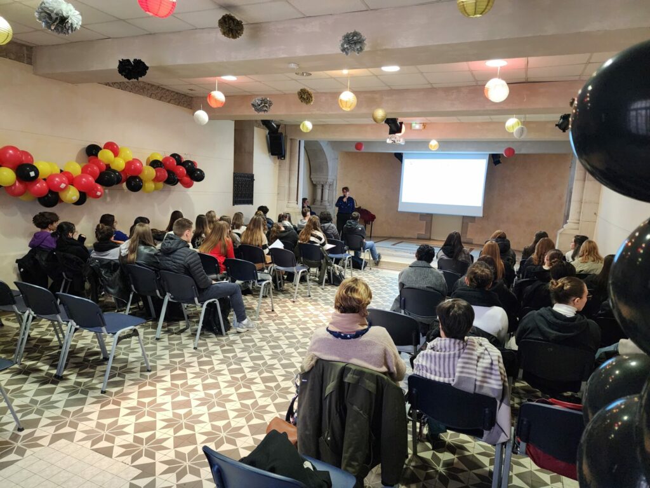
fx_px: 432
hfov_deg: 73.9
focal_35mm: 23
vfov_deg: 58.9
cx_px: 325
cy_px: 244
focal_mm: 6.4
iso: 1000
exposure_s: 1/120
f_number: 1.8
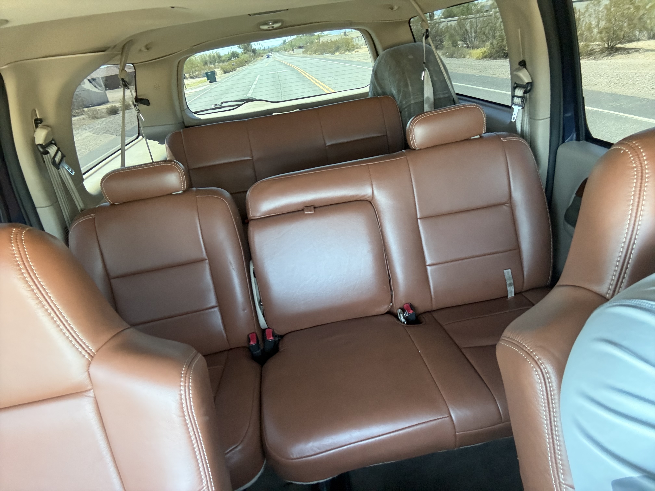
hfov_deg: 73.9
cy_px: 246
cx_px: 328
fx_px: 435
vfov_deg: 58.9
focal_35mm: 23
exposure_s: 1/43
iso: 320
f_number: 1.9
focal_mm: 2.69
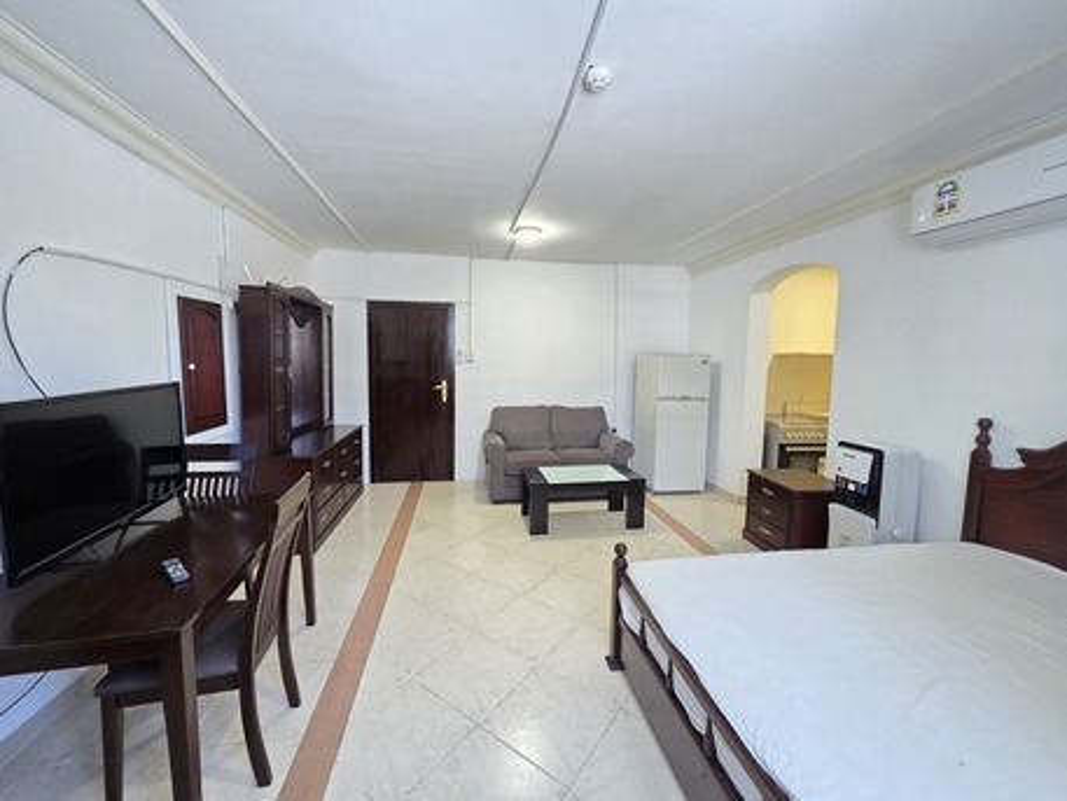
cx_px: 534
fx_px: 401
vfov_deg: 89.9
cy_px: 400
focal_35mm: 13
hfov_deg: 106.2
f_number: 1.9
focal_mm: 2.2
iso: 250
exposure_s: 1/50
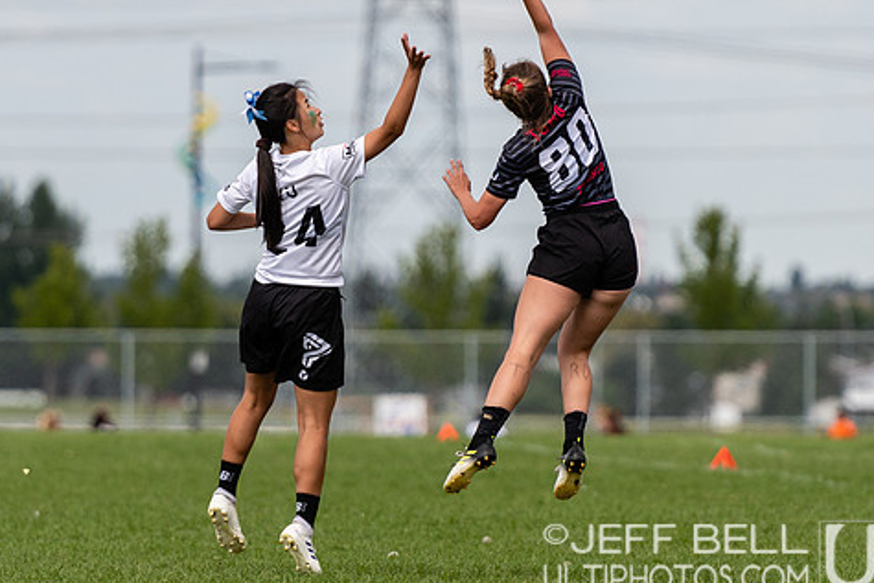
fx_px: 13332
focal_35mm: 549
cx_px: 519
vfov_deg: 2.5
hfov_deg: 3.8
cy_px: 201
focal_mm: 200
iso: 100
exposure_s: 1/2500
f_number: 2.8
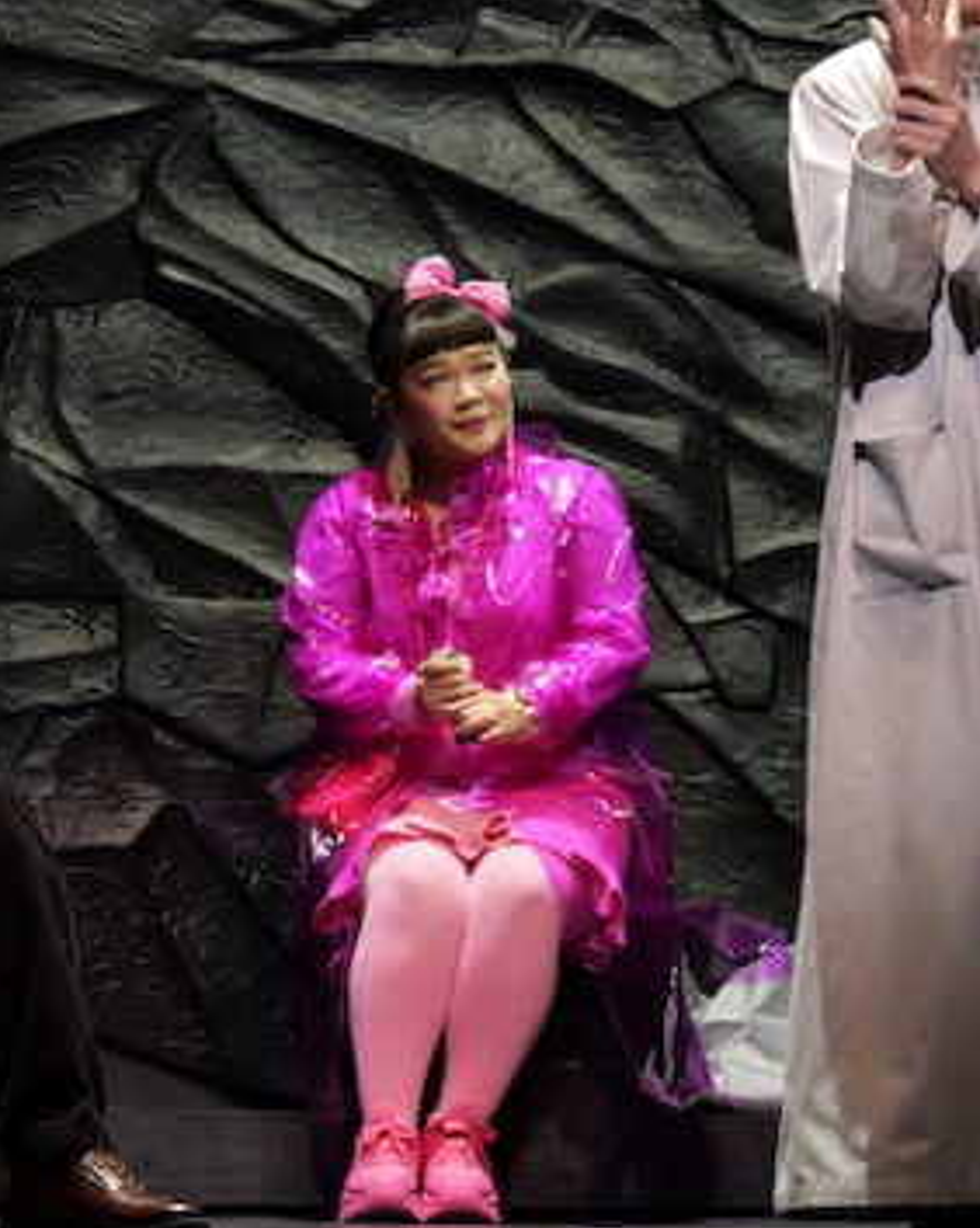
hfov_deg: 7.8
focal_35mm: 198
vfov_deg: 9.8
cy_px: 494
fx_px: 7185
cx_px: 594
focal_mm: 97
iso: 6400
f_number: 5.6
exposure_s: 1/125
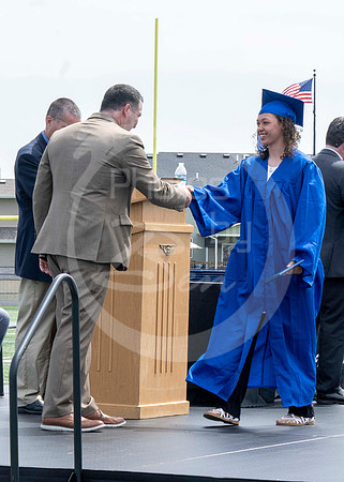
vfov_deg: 11.8
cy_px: 147
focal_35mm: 170
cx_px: 95
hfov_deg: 8.5
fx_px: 2324
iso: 200
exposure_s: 1/250
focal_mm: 70
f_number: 13
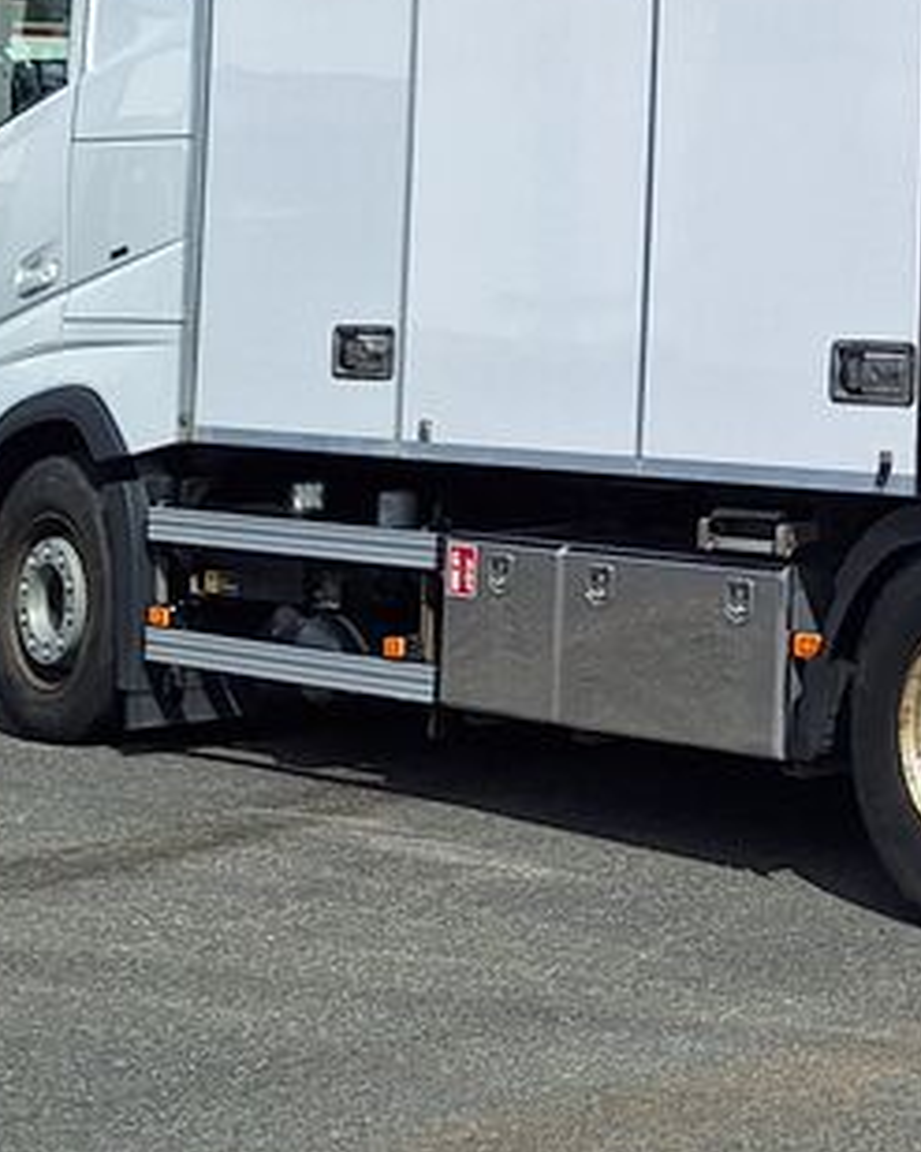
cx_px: 1495
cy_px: 4
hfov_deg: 15.0
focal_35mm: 93
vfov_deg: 20.0
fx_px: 3170
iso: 40
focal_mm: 5.54
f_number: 1.8
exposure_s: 1/3876
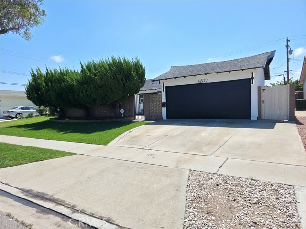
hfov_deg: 73.9
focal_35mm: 23
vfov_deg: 58.9
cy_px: 114
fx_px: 203
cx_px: 153
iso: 50
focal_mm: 6.3
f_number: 1.7
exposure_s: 1/2842
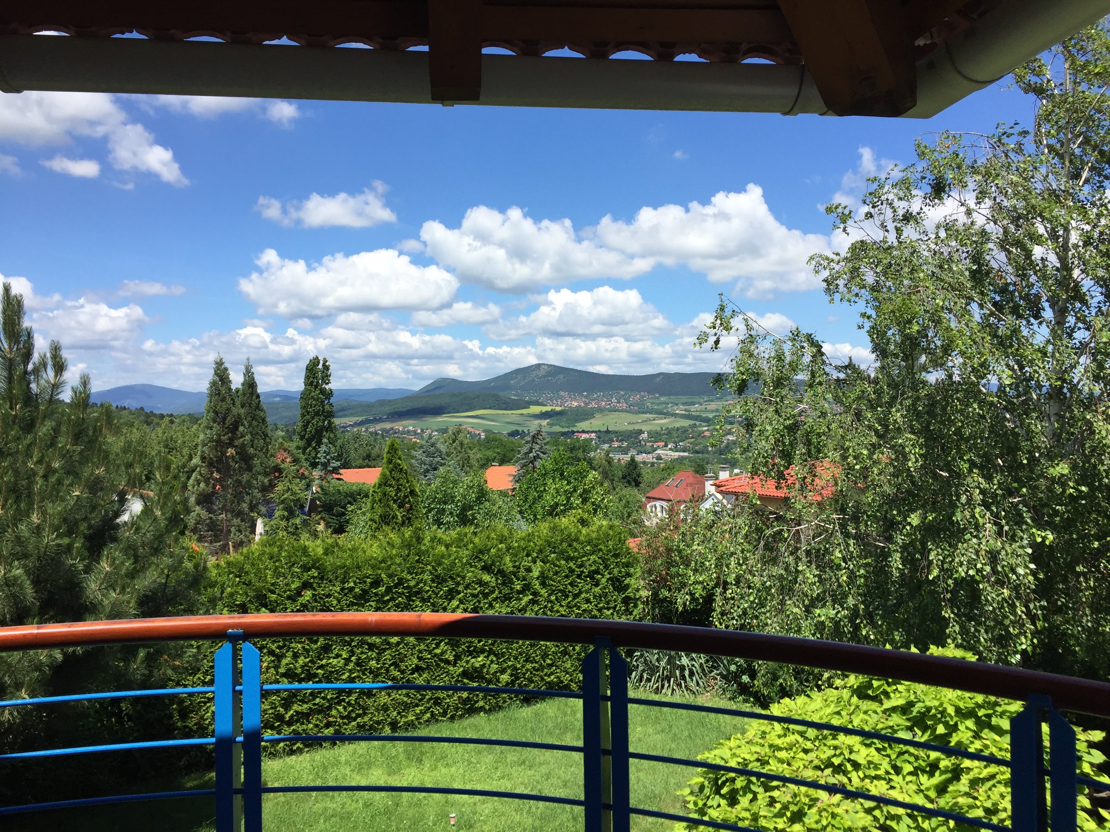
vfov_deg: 48.2
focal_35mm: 29
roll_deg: +0.2
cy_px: 416
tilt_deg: -0.6
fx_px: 930
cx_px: 555
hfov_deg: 61.7
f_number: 2.2
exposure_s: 1/1980
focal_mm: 4.15
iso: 32
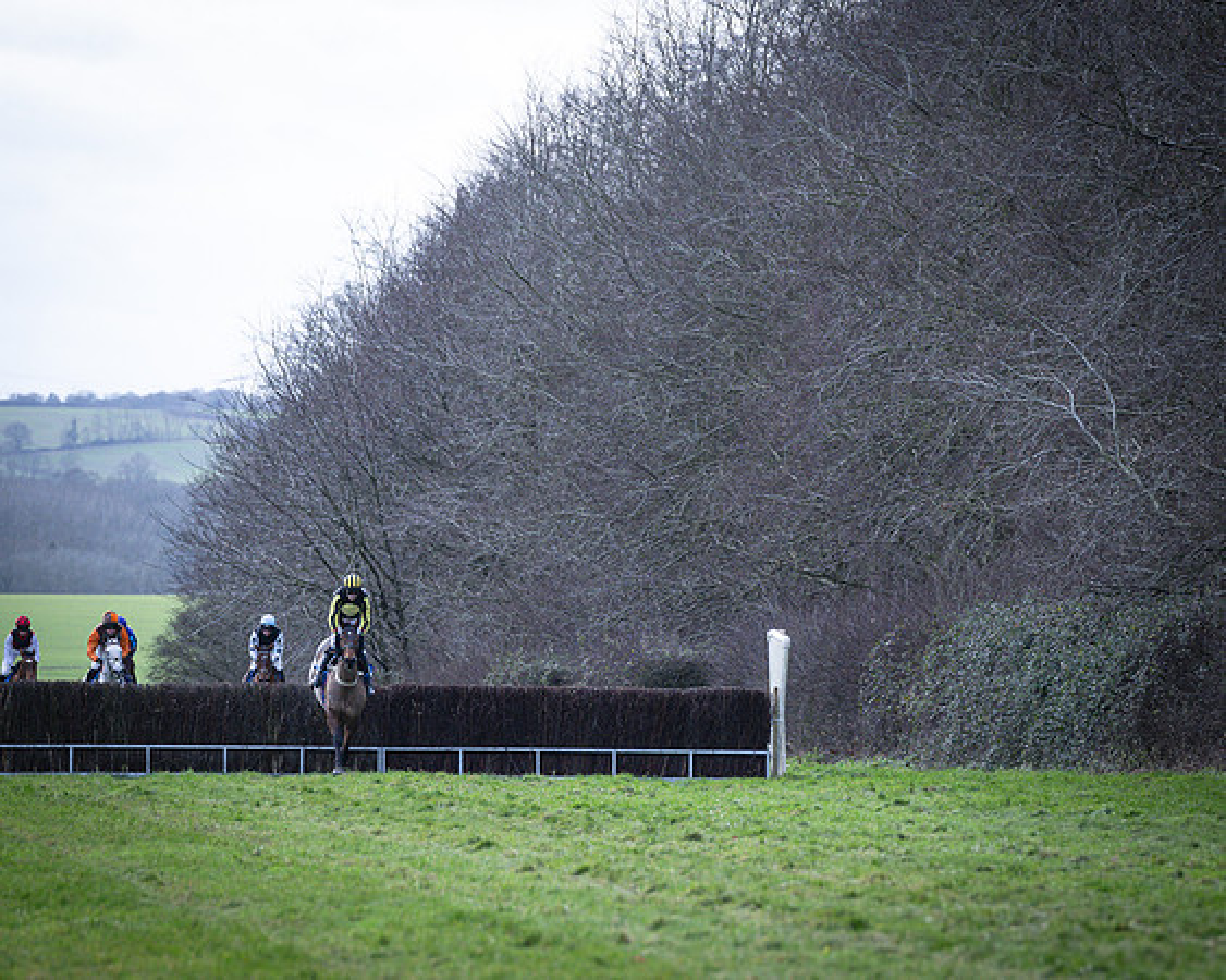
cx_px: 563
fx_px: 12260
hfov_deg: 5.7
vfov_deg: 4.6
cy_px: 490
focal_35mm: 338
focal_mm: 200
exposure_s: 1/1250
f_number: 4
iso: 800
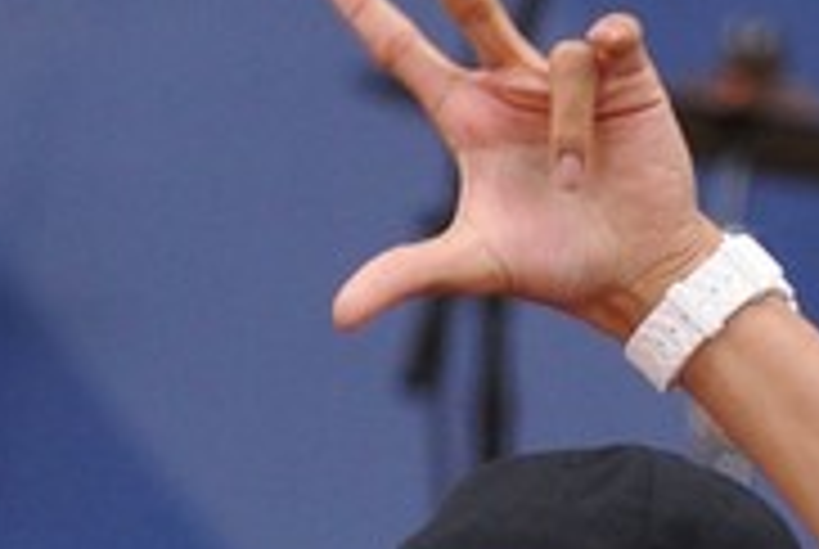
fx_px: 45801
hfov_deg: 1.0
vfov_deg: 0.7
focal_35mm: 2010
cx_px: -1598
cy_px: 1073
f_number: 6.3
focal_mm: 300
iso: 1250
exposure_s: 1/640
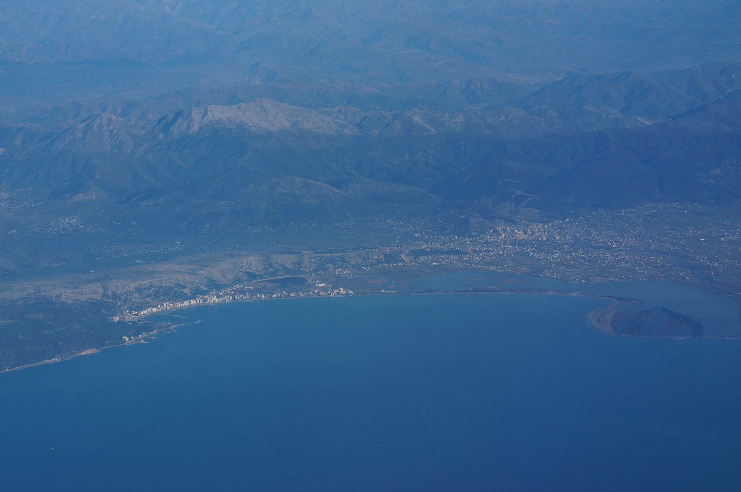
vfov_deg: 13.0
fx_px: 2159
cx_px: 370
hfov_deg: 19.5
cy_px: 246
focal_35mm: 105
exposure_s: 1/200
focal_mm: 70
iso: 100
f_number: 13
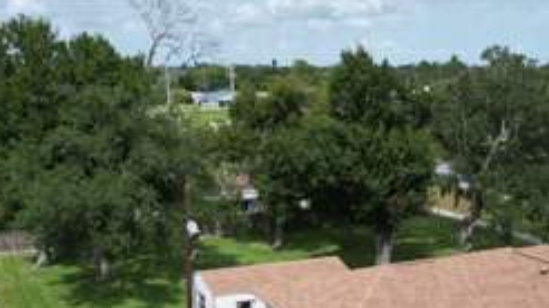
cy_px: 397
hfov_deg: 40.3
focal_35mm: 51
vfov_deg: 21.3
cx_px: 344
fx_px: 742
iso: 130
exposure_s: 1/3200
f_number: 1.7
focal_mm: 6.72
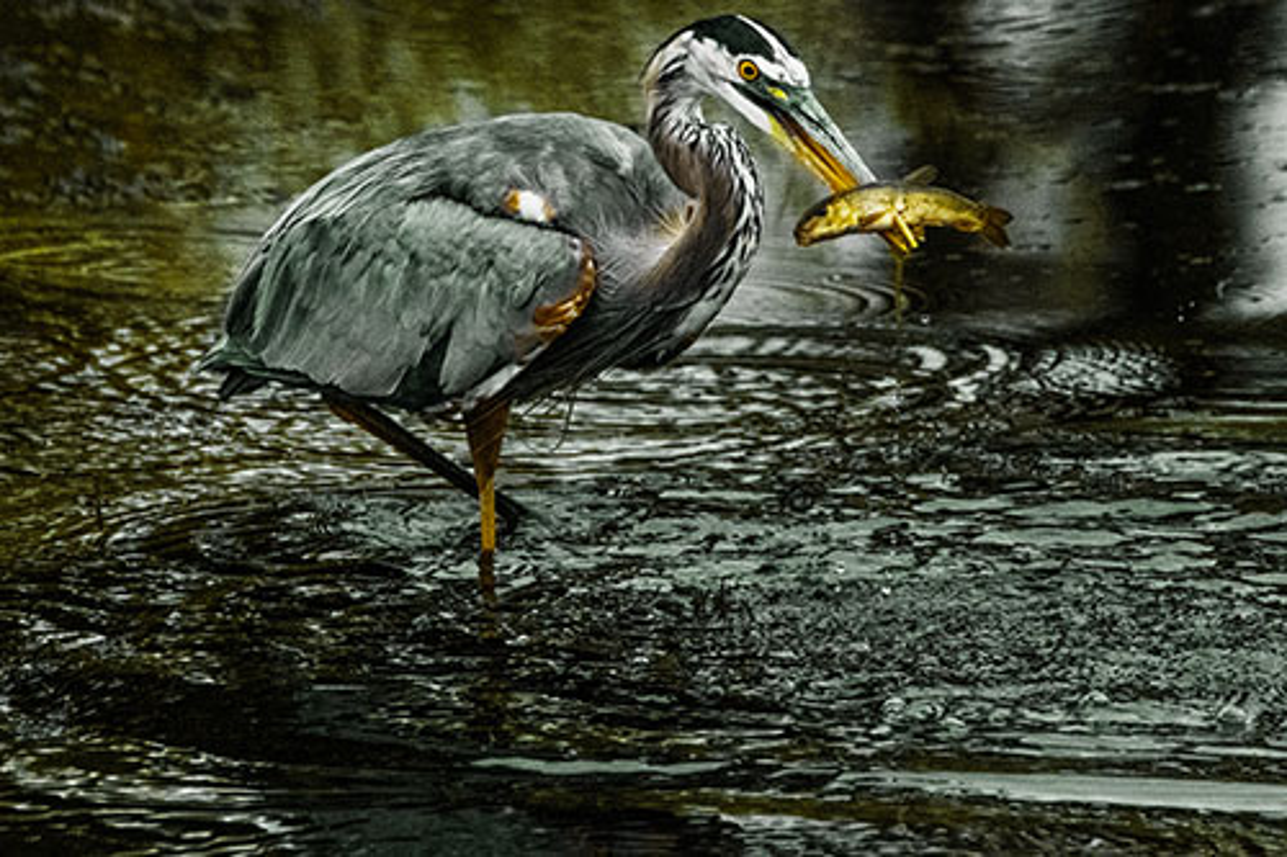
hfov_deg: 2.6
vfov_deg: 1.7
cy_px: 428
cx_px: 644
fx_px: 28589
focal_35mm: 800
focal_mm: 800
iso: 8000
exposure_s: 1/2000
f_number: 12
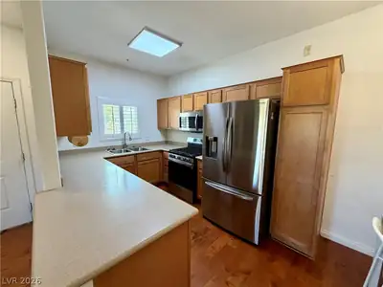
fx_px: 155
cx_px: 192
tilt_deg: -8.0
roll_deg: -1.0
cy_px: 144
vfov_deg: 85.7
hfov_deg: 102.1
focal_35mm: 14
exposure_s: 1/120
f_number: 2.2
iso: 320
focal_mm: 2.22
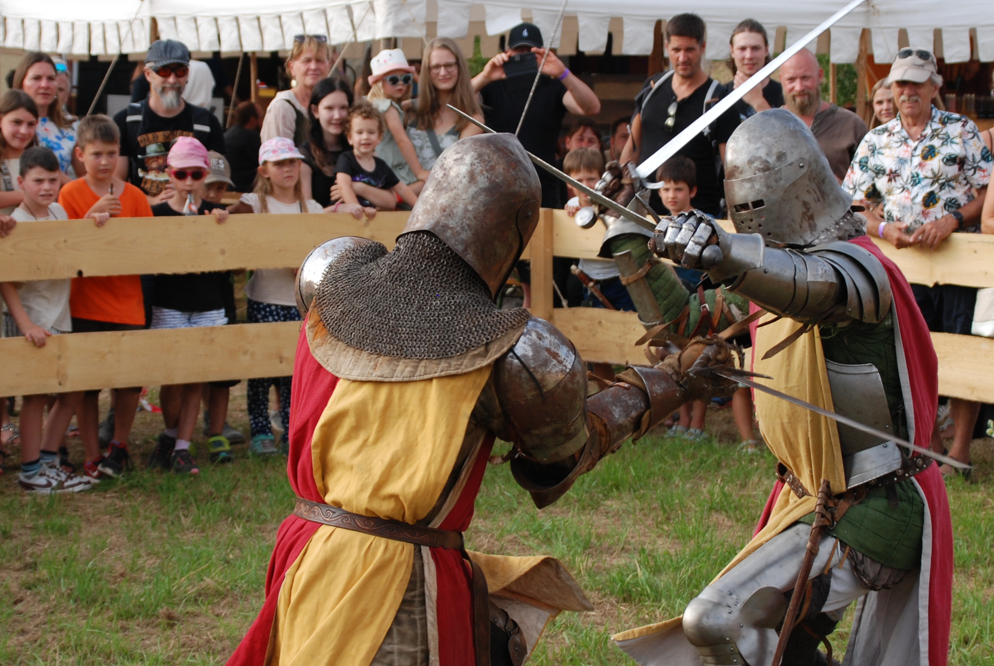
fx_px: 2847
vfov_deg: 13.3
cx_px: 539
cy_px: 252
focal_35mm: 103
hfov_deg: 19.8
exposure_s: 1/400
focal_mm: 42
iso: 200
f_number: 4.8
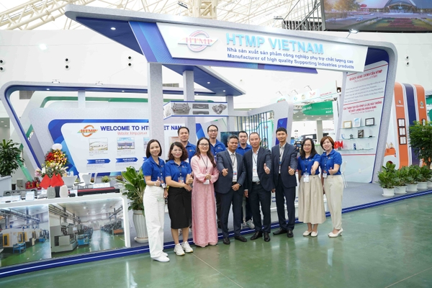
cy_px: 144
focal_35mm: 24
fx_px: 288
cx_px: 216
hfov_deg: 73.7
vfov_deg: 53.1
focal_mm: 24
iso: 200
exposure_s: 1/160
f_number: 2.8
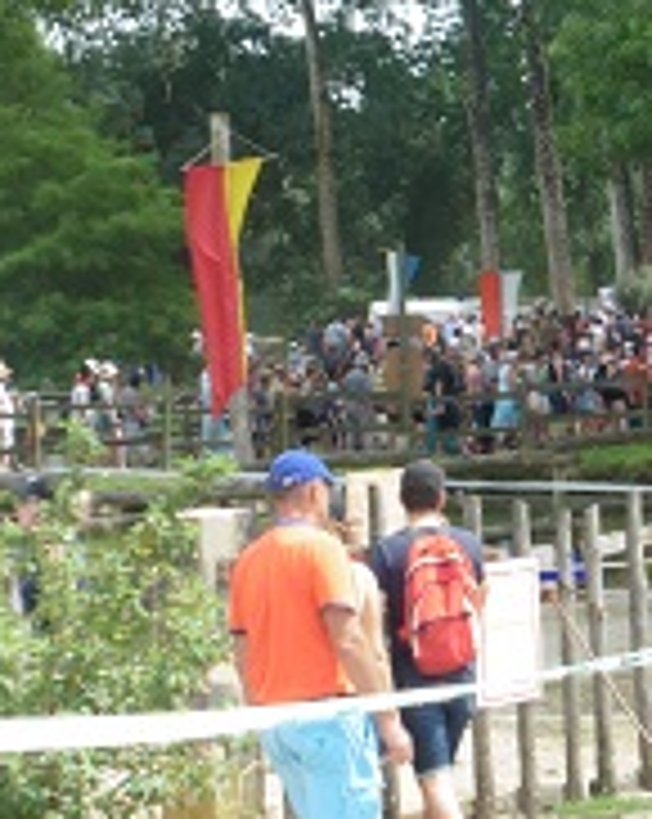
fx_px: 5296
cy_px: 274
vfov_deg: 8.8
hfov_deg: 7.0
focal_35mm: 219
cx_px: 589
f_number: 6.3
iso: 100
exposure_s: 1/100
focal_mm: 18.2
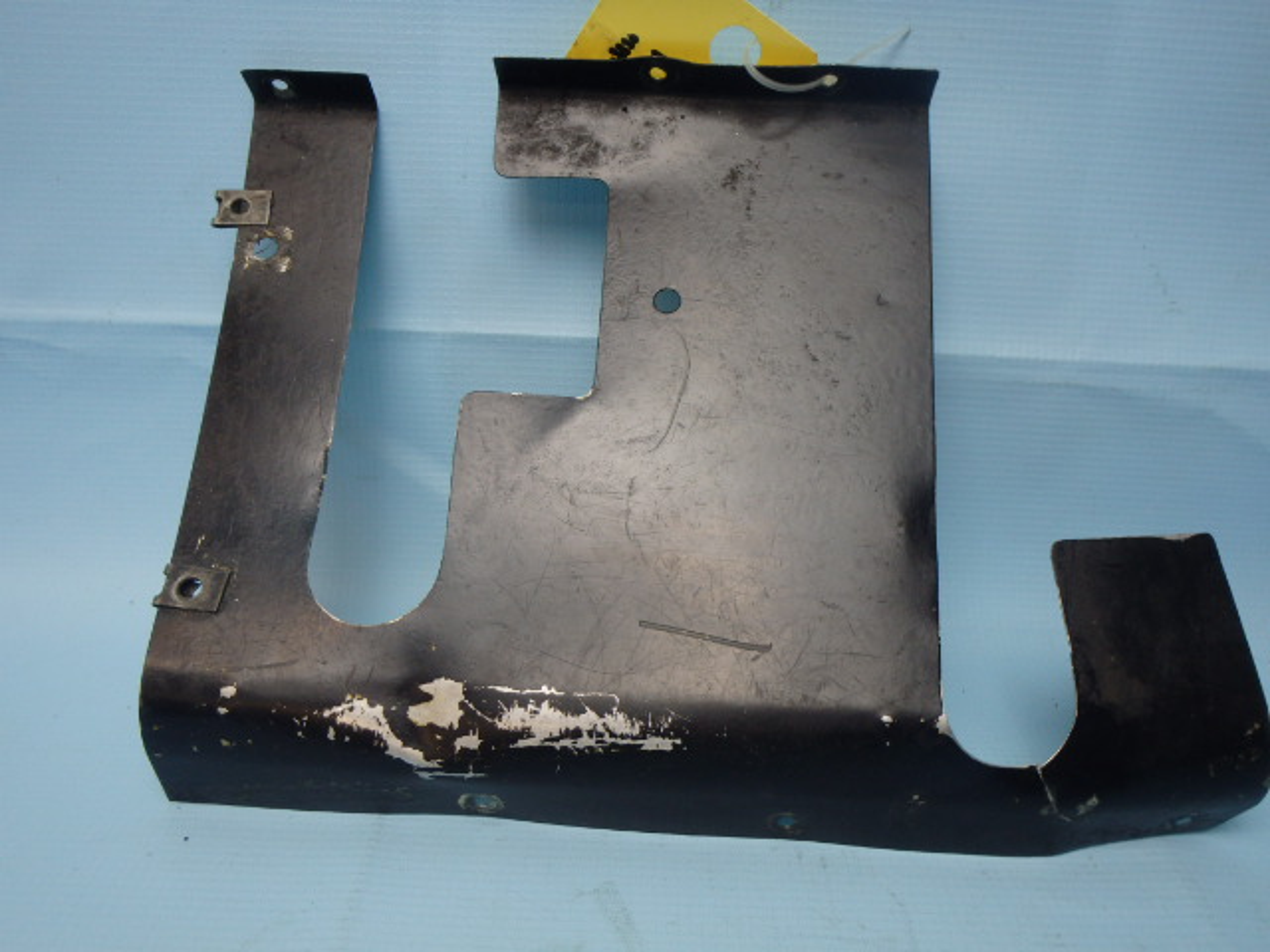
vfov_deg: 49.7
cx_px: 635
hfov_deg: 63.4
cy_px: 476
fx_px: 1027
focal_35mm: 28
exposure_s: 1/50
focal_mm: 5
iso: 200
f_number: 3.9
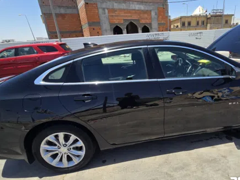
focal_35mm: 19
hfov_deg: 83.5
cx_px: 146
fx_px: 132
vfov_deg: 68.6
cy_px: 93
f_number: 2.2
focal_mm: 2.2
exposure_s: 1/2000
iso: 64
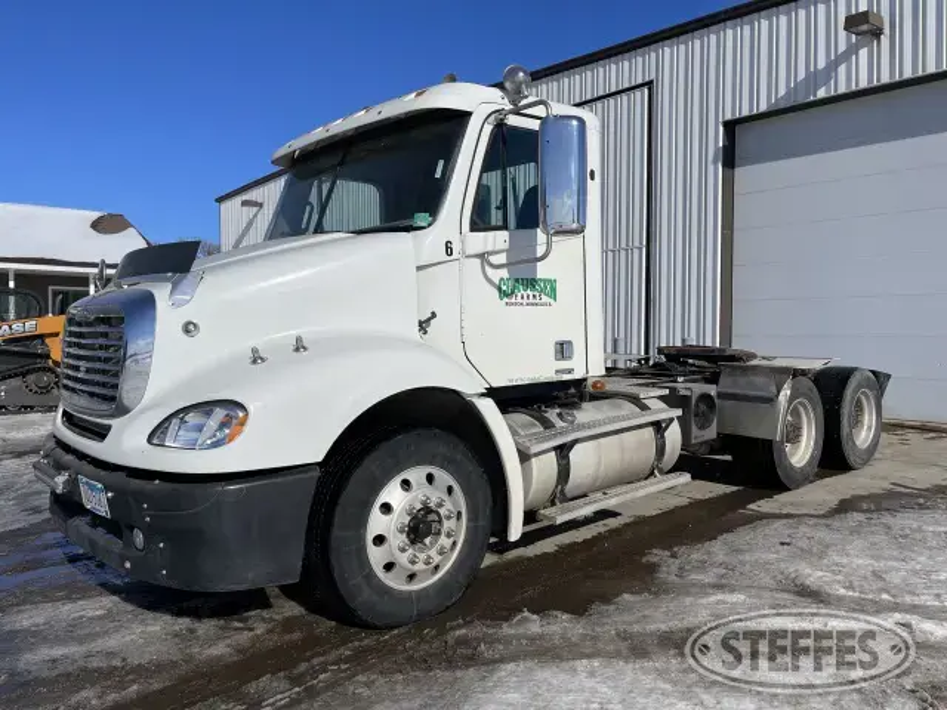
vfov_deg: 53.1
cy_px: 355
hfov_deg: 67.3
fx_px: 711
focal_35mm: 26
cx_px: 474
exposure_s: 1/10989
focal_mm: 5.1
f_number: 1.6
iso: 32
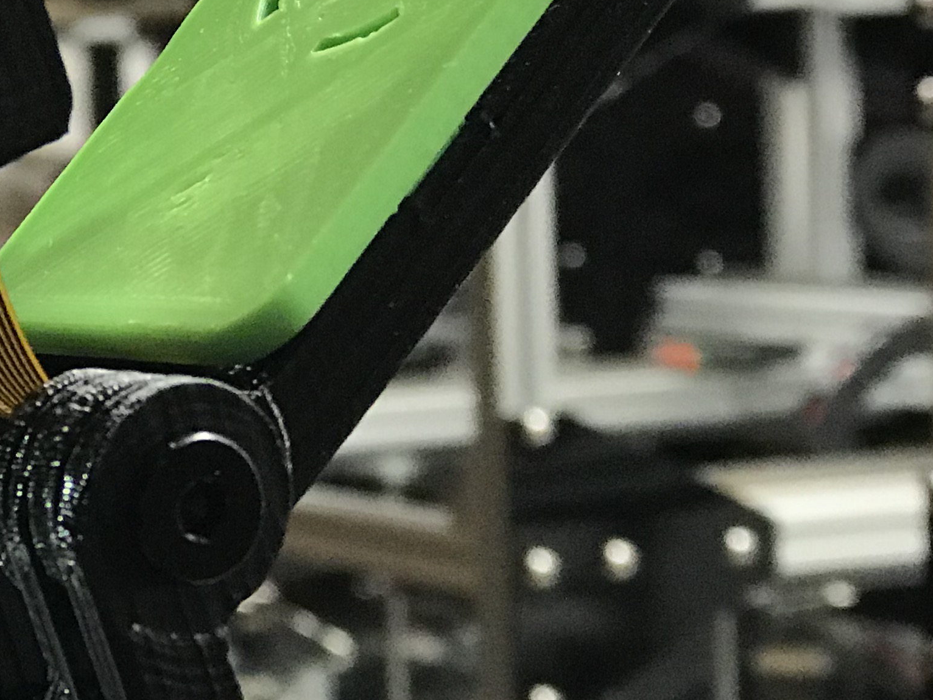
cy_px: 356
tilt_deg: -3.9
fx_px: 4043
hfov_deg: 13.1
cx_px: 96
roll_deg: +1.3
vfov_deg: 9.9
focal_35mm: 150
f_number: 2.8
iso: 200
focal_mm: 6.6
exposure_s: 1/60
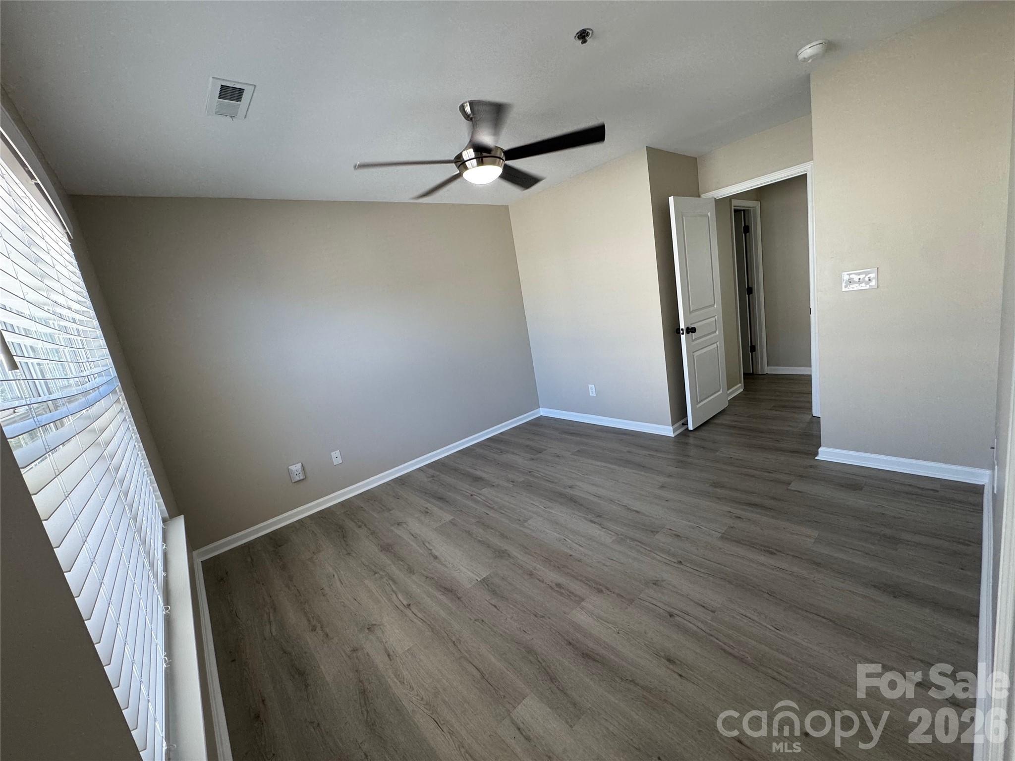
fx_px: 411
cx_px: 508
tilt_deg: -11.1
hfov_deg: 102.1
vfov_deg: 85.7
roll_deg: +9.7
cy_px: 380
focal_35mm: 14
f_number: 2.2
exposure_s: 1/120
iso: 100
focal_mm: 2.22
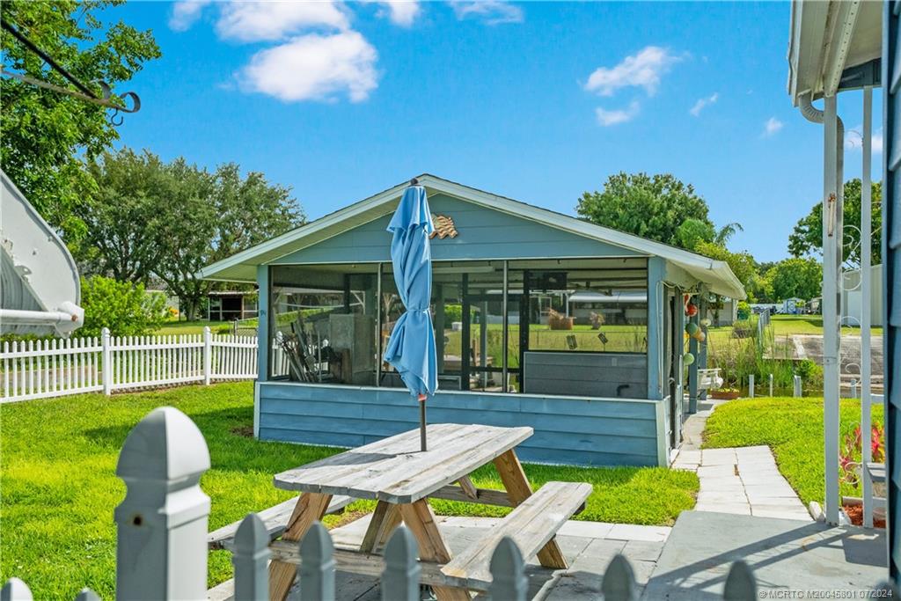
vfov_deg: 42.3
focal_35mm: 31
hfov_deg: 60.3
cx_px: 450
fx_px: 776
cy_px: 300
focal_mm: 31
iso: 2000
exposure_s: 1/3200
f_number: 4
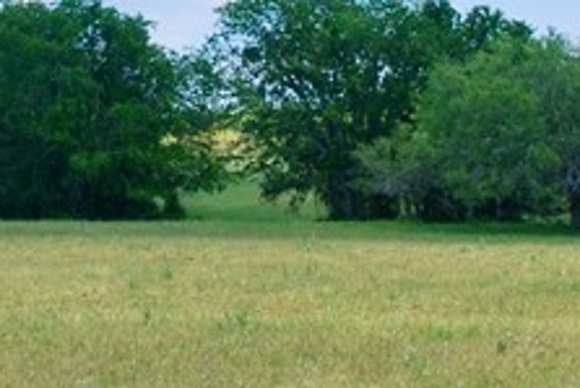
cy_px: -39
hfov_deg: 11.2
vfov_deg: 7.5
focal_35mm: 182
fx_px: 2941
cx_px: 121
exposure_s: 1/250
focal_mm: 25
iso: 100
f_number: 8
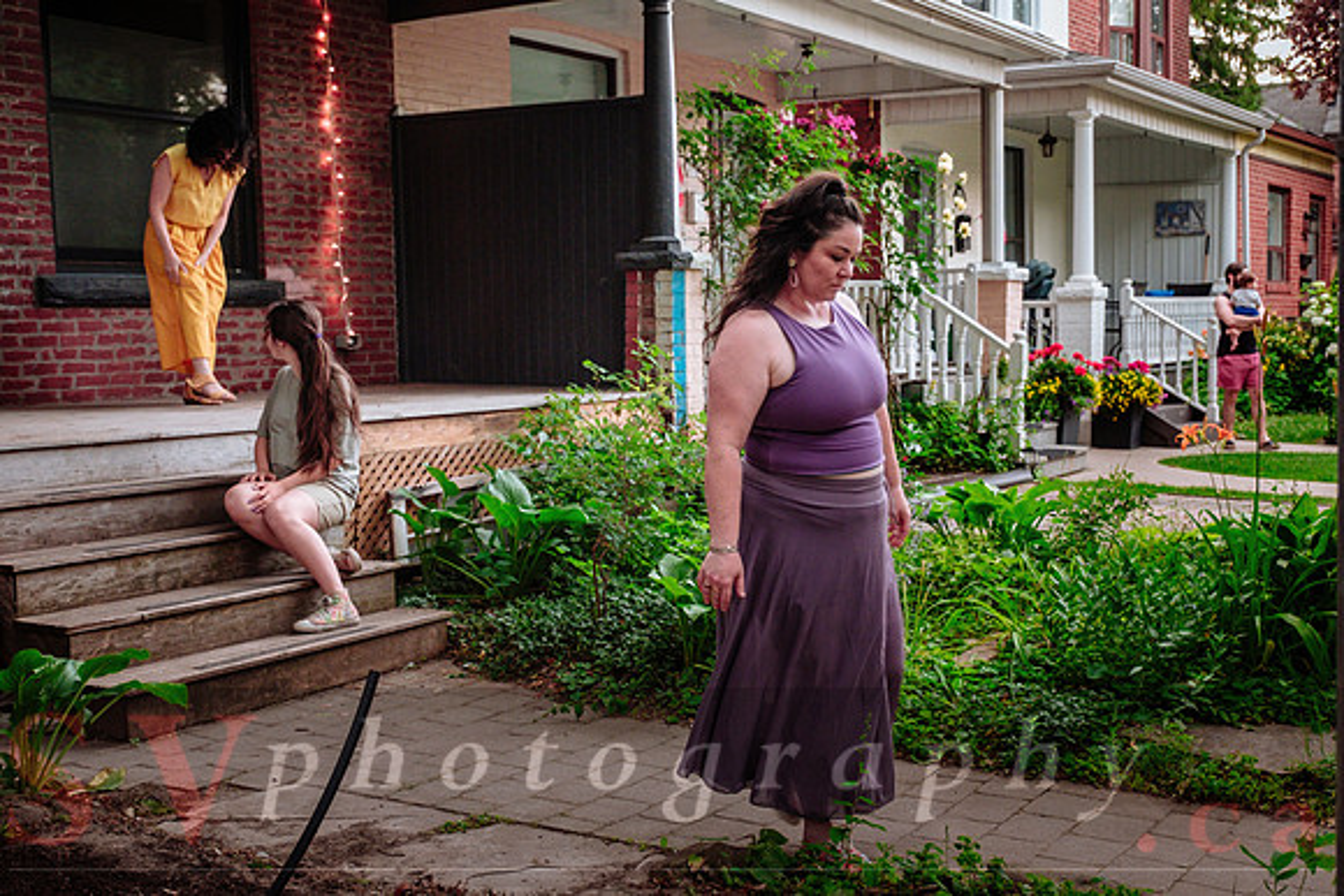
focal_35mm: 44
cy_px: 474
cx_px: 733
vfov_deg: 30.8
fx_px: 1629
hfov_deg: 44.8
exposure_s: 1/125
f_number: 2.8
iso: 1600
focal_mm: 26.6
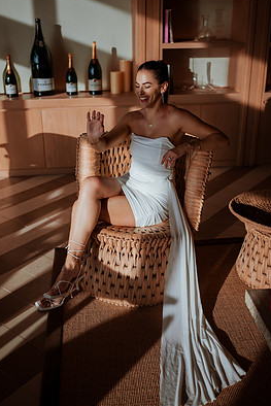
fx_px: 451
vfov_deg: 48.4
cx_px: 132
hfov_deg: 33.4
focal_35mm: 40
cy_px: 200
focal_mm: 35
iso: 100
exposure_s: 1/4000
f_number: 1.8
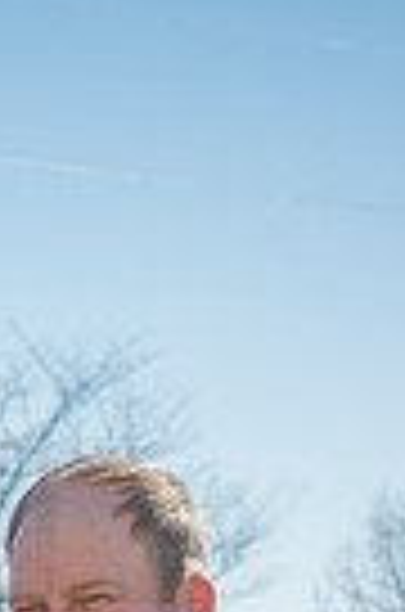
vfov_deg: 8.8
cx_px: -140
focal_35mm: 229
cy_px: 958
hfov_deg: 5.9
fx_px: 3884
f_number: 9
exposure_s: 1/640
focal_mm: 69
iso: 400
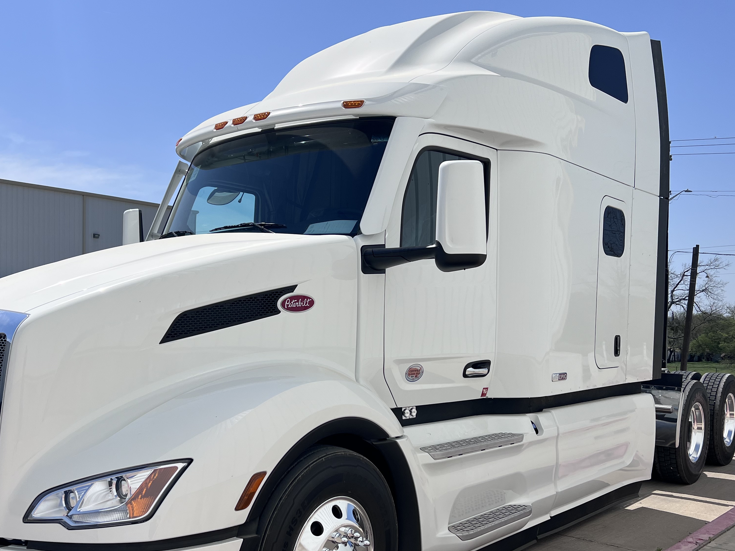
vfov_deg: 40.5
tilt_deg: -0.9
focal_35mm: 35
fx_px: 743
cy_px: 340
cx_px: 301
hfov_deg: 52.3
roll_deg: -0.3
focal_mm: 5.7
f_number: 1.5
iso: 50
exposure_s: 1/9434
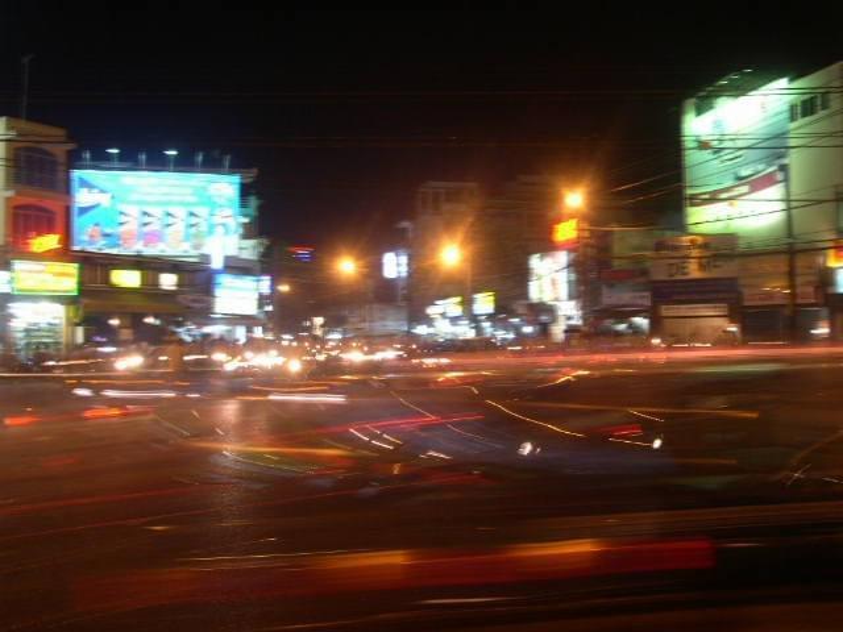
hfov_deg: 49.0
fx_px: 925
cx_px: 422
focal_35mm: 38
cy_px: 316
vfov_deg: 37.7
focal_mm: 8
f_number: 7.6
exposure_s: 2
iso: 100
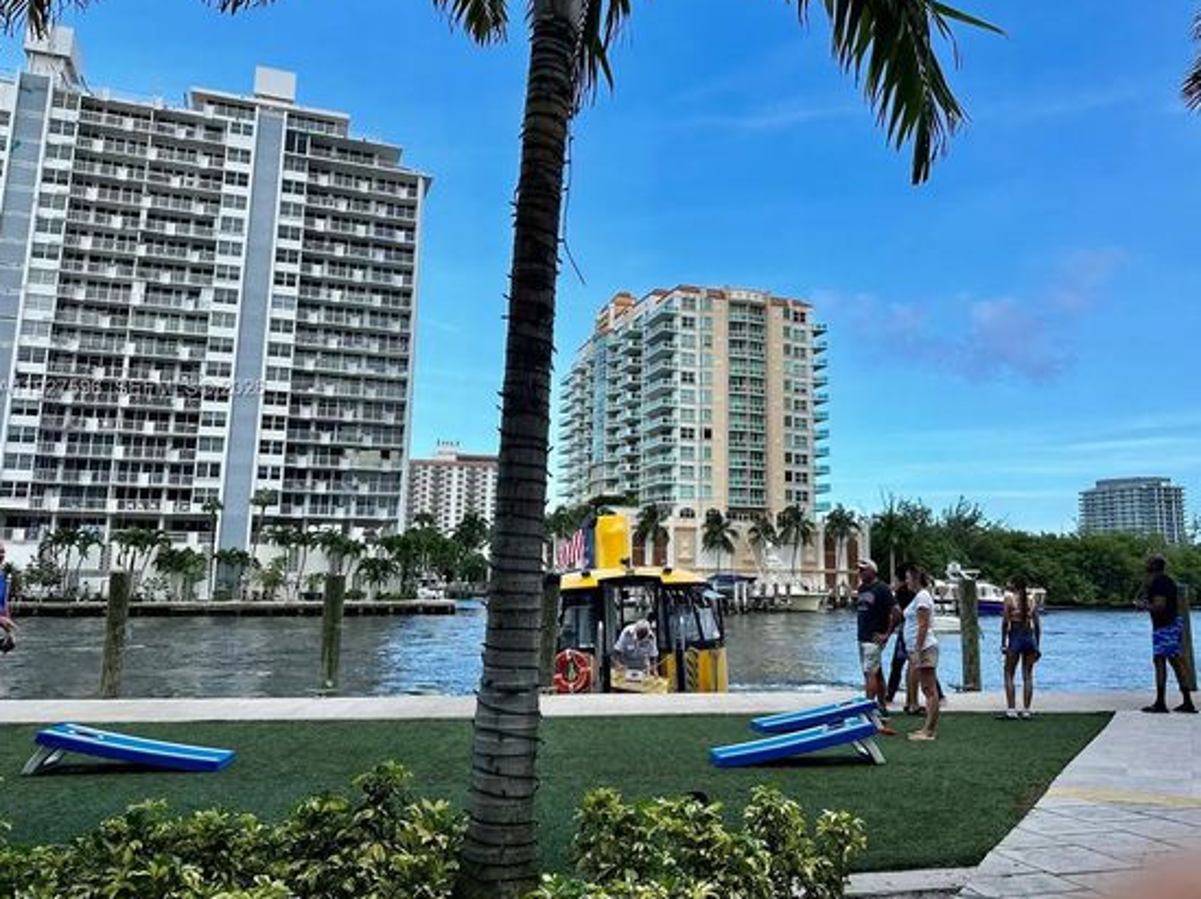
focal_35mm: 28
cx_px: 693
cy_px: 389
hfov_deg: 63.1
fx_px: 971
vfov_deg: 49.6
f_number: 1.78
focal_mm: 6.86
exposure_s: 1/2203
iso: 80
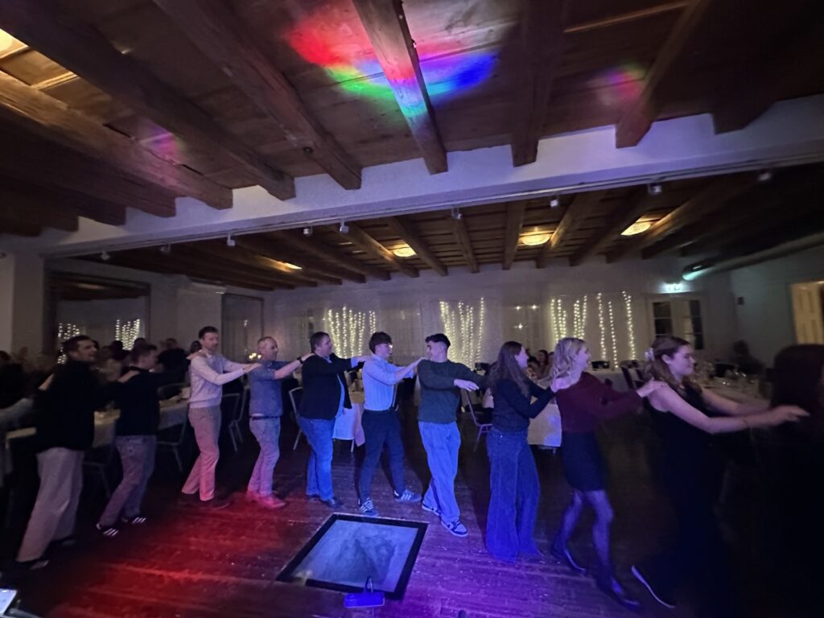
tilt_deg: +5.6
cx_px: 412
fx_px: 333
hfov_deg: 102.1
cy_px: 309
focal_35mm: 14
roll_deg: +1.9
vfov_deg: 85.7
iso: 1600
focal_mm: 2.22
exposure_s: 1/35
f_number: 2.2
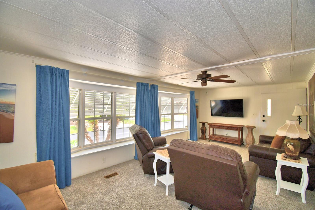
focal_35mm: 15
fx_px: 131
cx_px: 158
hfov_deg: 100.4
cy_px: 105
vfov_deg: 77.3
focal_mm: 10
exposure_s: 1/125
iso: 100
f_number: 4.5
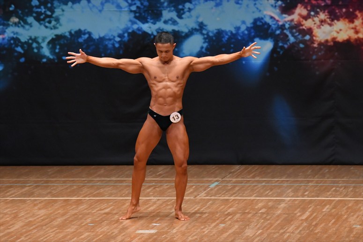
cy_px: 121
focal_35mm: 255
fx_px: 2570
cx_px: 182
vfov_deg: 5.4
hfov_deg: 8.1
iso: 5000
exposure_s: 1/400
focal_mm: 170
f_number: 5.6
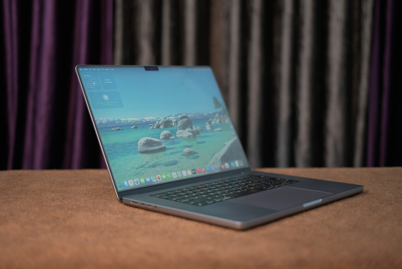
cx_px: 201
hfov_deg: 39.6
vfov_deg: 27.0
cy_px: 134
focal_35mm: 50
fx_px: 559
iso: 320
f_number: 1.8
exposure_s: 1/100
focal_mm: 50
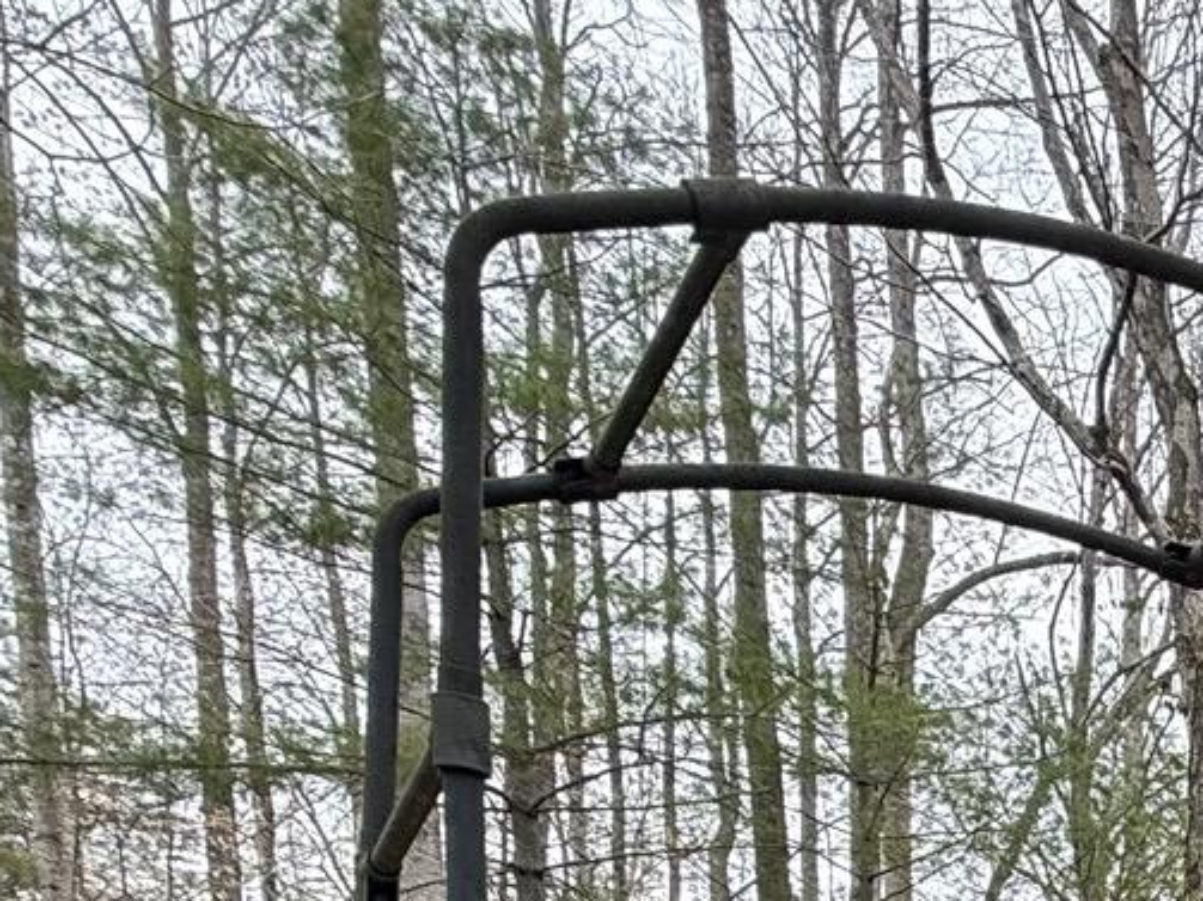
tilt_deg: -6.8
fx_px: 1980
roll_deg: -1.0
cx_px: 1892
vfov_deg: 19.3
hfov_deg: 24.5
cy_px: 1628
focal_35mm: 57
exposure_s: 1/211
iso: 64
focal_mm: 2.22
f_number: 2.2
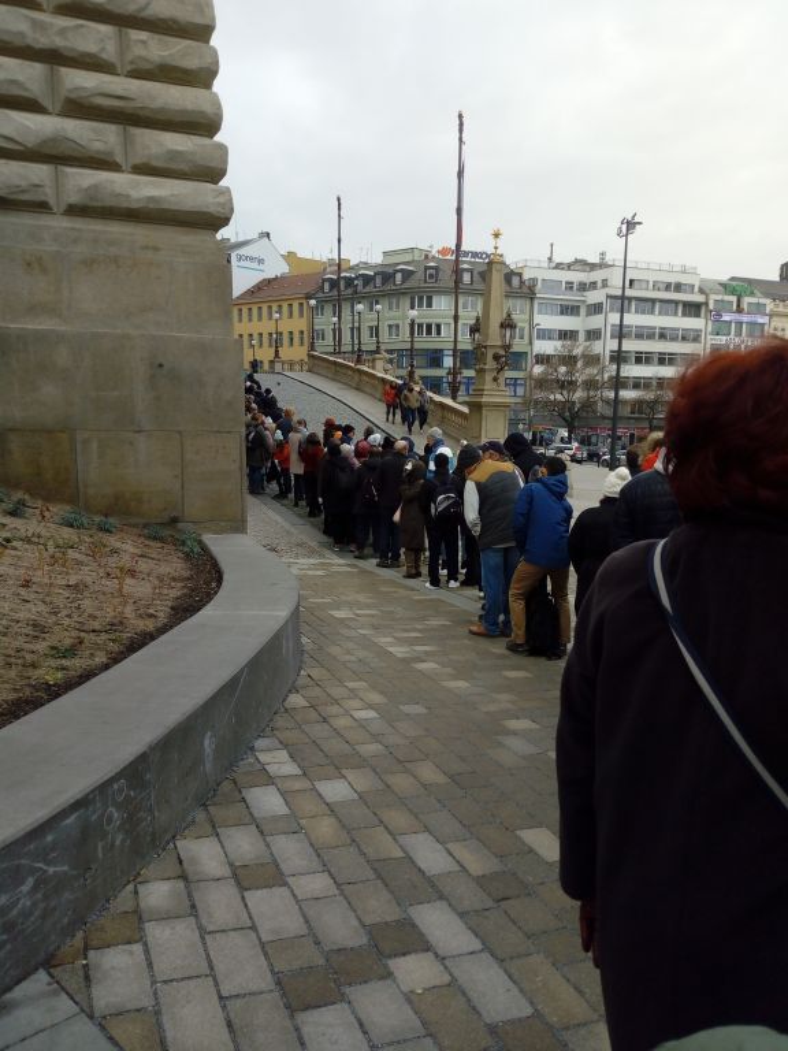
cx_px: 394
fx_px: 820
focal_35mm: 27
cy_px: 526
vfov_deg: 65.3
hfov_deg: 51.4
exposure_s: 1/455
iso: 112
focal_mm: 3.5
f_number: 2
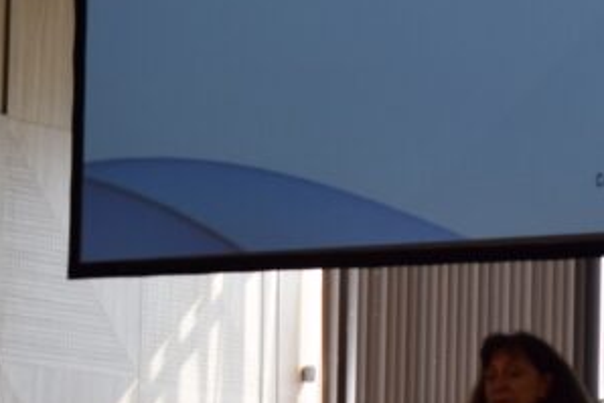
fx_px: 3978
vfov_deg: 5.8
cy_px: 180
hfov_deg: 8.7
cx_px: 515
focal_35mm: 237
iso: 400
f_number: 5.6
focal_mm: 46
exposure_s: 1/125
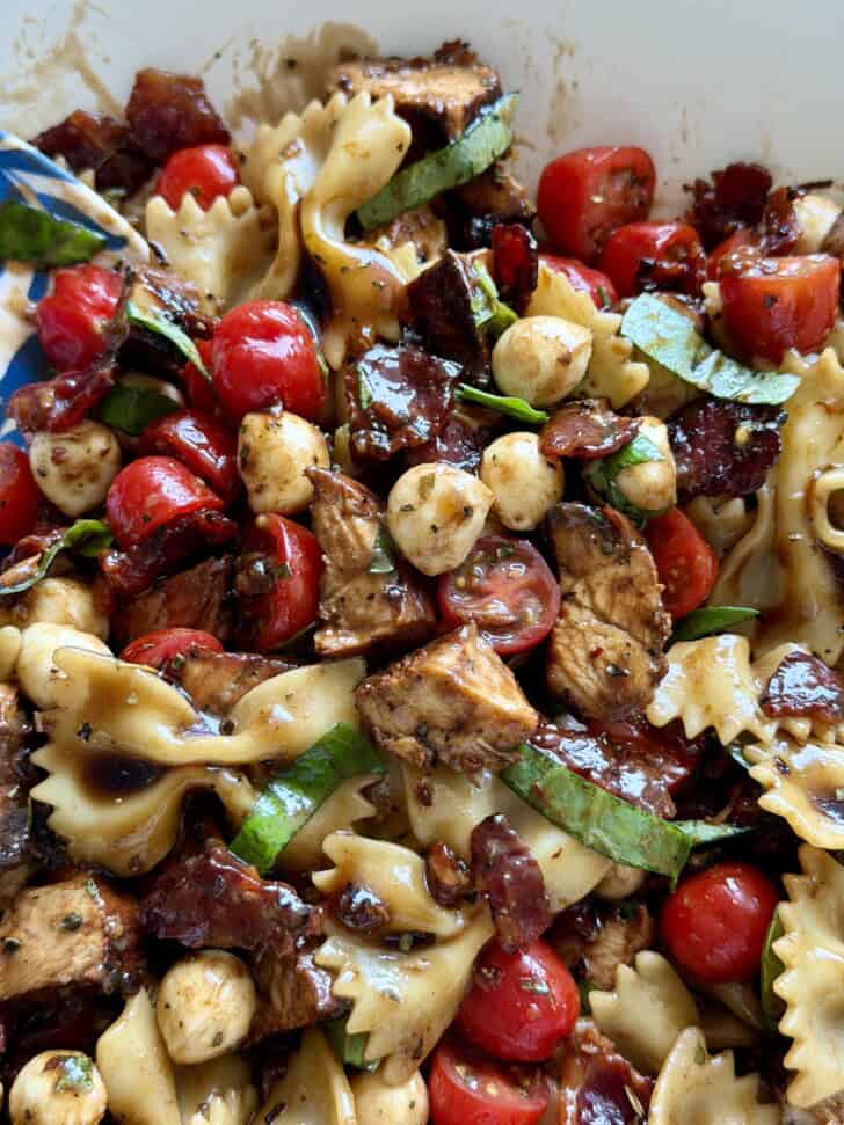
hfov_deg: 30.3
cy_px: 562
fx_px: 1561
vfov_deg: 39.7
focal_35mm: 48
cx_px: 422
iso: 100
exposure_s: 1/62
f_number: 1.8
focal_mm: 6.8
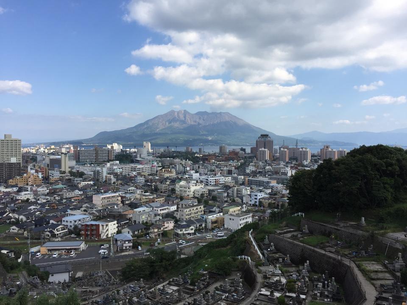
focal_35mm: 29
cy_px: 152
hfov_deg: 61.7
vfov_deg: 48.2
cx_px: 204
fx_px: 341
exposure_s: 1/1647
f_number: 2.2
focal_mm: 4.15
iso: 32
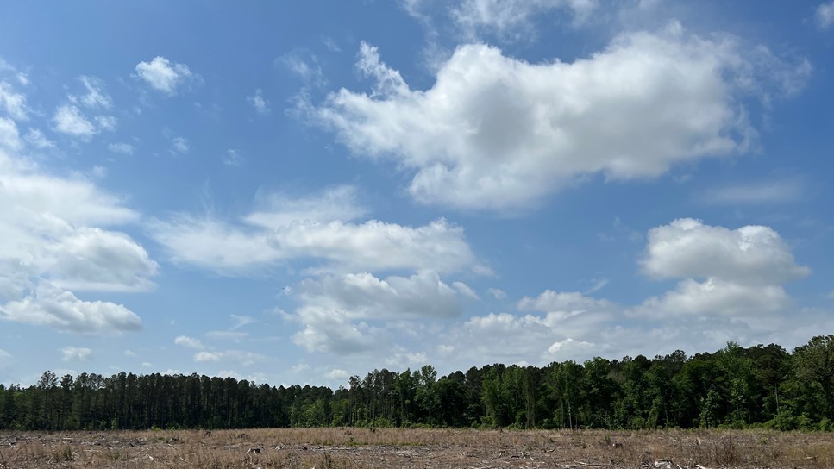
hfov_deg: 64.3
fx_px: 663
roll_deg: -0.5
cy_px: 300
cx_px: 435
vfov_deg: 38.6
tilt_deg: +8.7
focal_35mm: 30
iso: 50
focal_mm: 5.7
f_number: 1.5
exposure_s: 1/11364
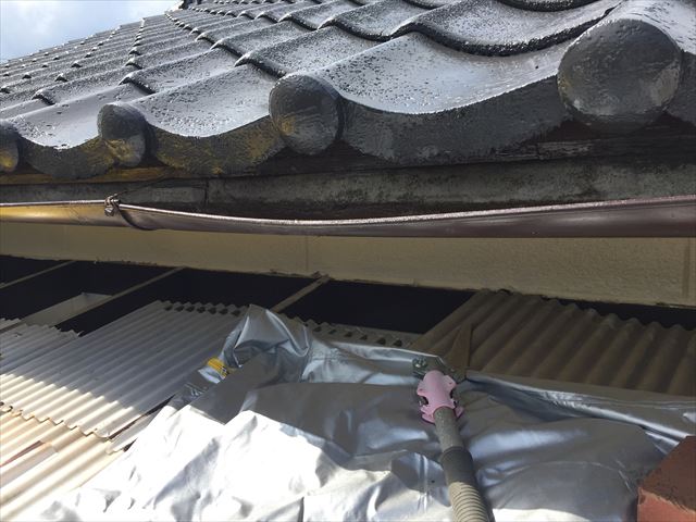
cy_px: 261
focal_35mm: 29
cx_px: 348
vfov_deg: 48.2
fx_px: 583
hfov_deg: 61.7
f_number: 2.2
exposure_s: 1/1464
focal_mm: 4.15
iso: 32
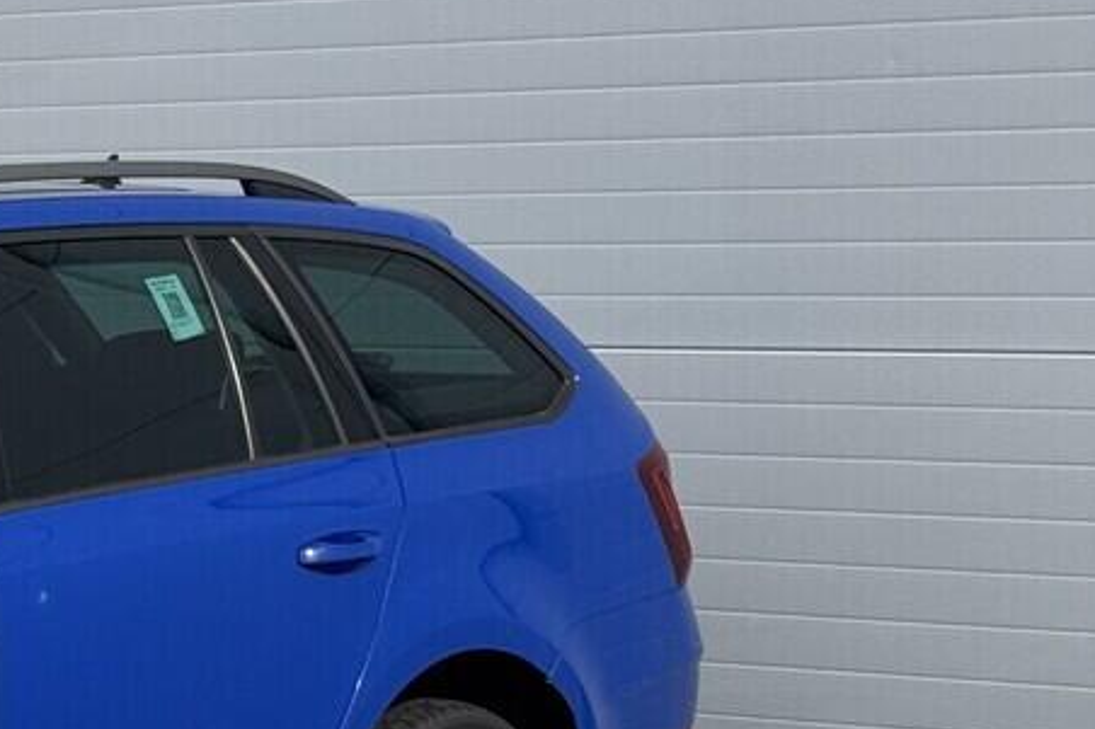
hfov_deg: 12.3
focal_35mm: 159
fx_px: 4834
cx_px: -540
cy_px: 690
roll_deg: +0.4
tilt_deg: -5.2
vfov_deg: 8.6
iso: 64
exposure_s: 1/3610
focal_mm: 6.76
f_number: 1.78
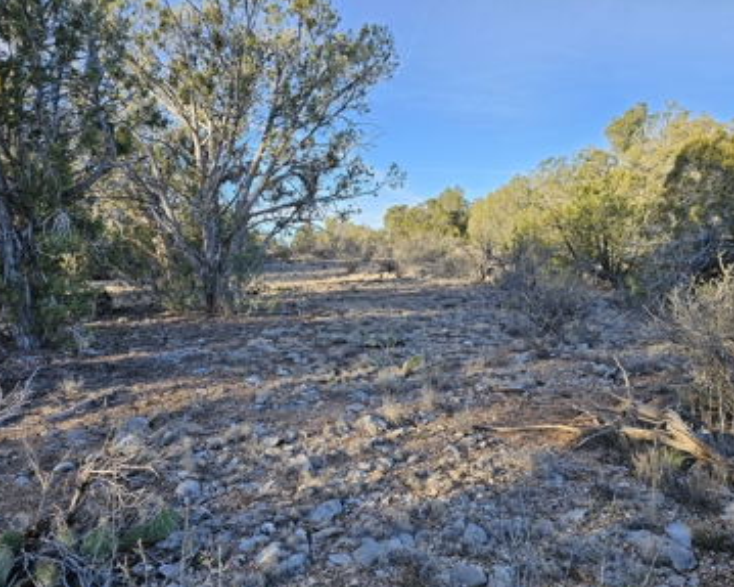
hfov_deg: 68.1
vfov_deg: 56.8
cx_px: 346
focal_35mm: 25
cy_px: 303
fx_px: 543
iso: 12
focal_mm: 6.3
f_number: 1.7
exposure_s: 1/180
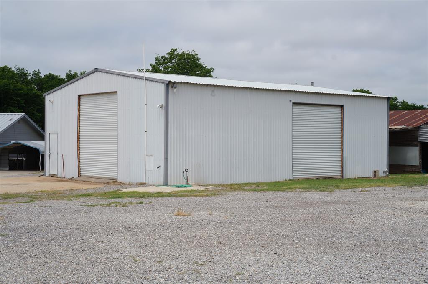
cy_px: 142
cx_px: 214
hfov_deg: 37.9
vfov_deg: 25.7
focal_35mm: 52
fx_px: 623
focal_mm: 35
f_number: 13
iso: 200
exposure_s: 1/400
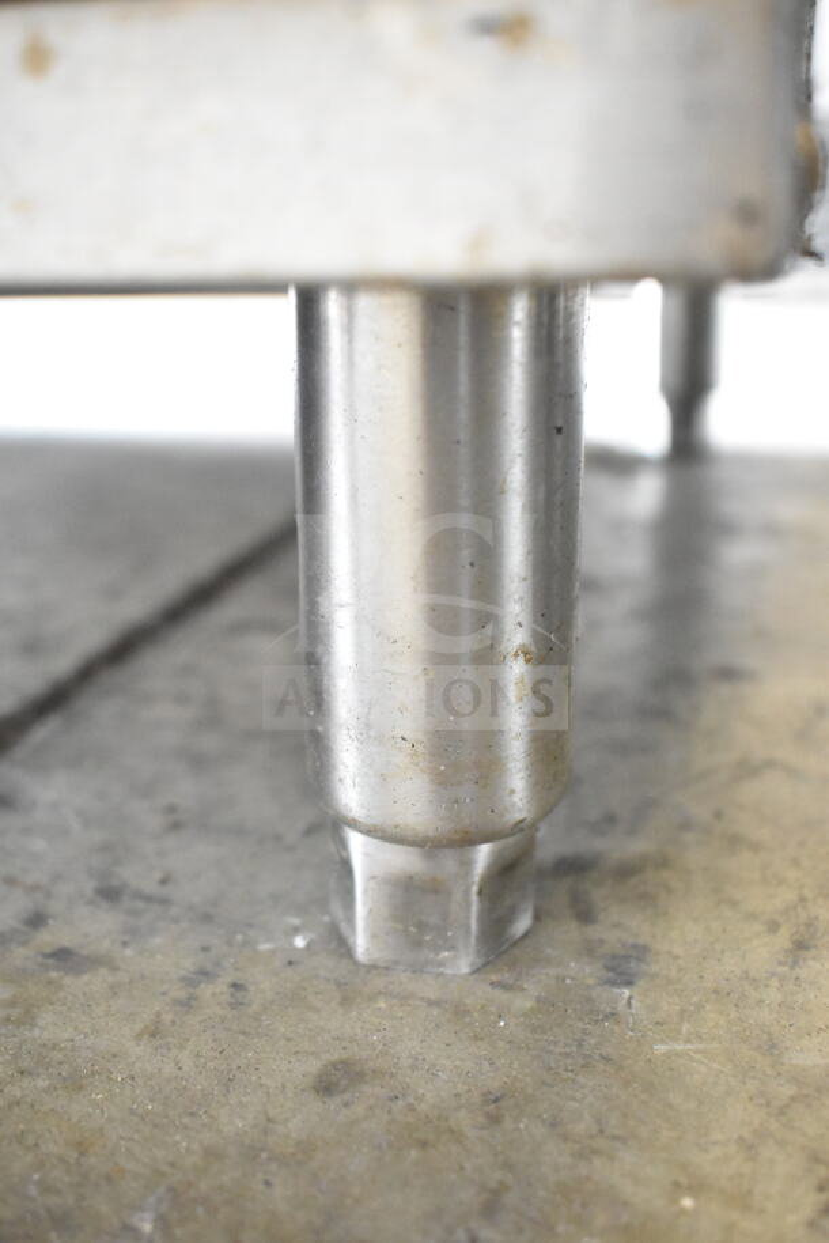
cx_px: 414
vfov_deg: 49.5
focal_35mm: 39
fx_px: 1346
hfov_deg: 34.2
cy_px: 622
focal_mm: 26
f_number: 4
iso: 8000
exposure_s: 1/40
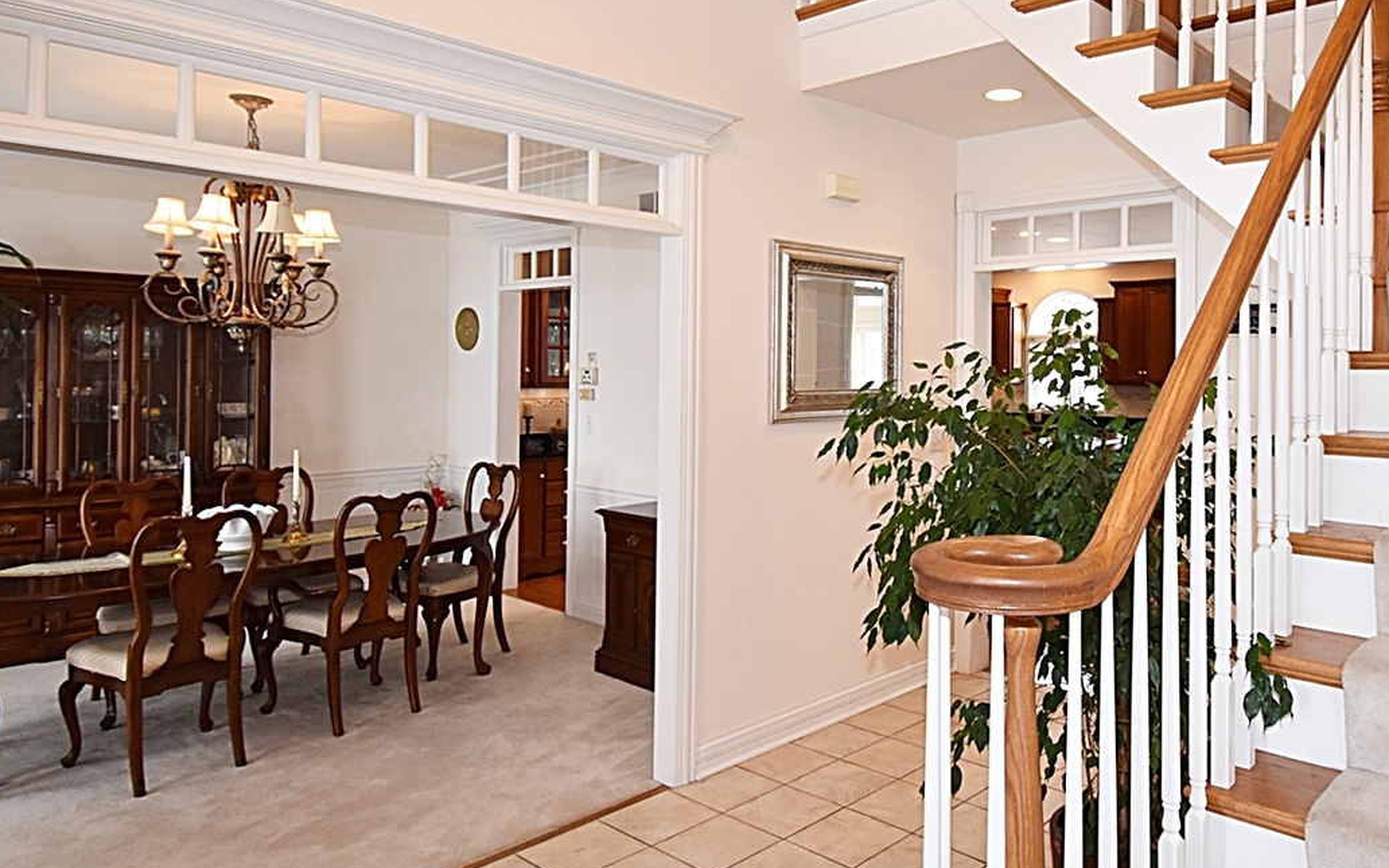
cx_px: 884
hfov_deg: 73.3
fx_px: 909
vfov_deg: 50.8
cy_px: 354
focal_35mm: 24
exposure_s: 1/125
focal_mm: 10
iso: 800
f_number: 5.6
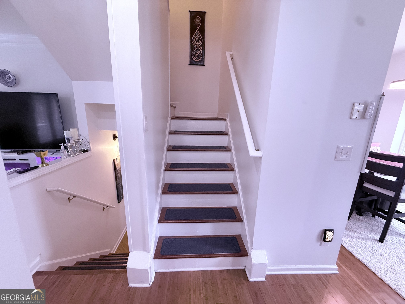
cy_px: 152
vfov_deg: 85.7
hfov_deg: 102.1
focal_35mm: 14
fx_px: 164
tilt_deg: -13.2
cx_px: 202
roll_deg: -1.8
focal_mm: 2.22
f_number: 2.2
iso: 500
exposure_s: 1/120
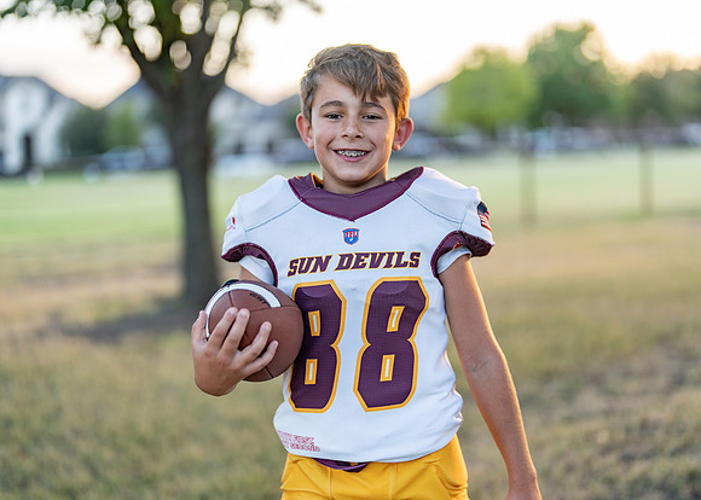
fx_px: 1071
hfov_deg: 36.2
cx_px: 383
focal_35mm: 54
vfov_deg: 26.3
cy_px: 253
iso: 160
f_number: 1.2
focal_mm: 50
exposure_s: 1/500
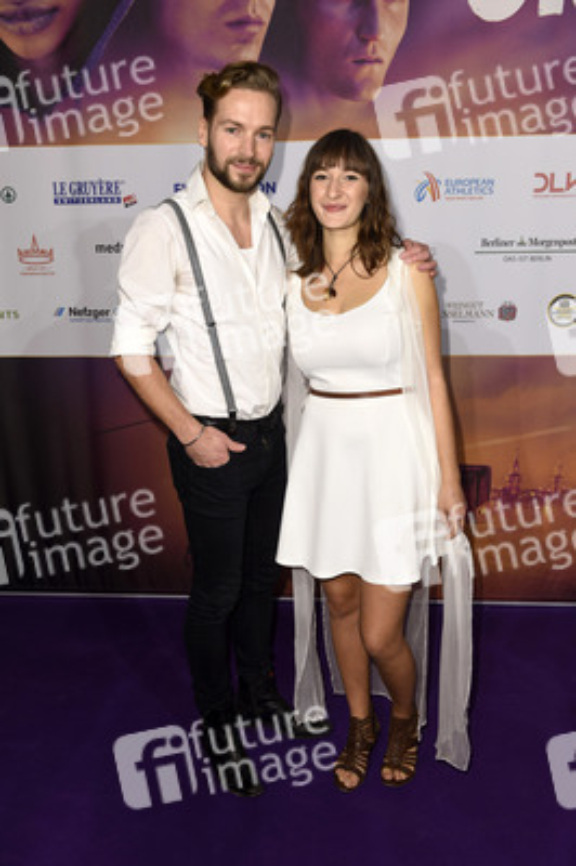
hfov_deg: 41.0
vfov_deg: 58.8
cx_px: 288
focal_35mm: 32
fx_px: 769
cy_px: 433
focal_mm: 32
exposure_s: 1/200
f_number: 5.6
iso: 500
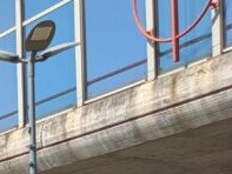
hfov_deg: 11.9
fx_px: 872
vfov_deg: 10.7
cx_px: -346
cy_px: 318
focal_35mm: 130
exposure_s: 1/2222
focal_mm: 5.43
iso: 49
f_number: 1.89
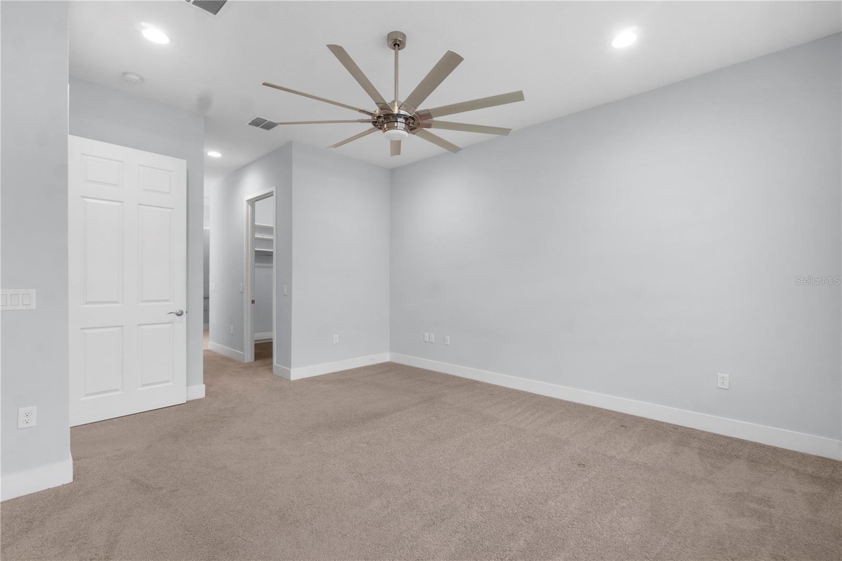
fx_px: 351
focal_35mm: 15
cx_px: 421
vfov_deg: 77.3
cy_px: 280
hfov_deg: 100.4
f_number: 9
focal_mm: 10
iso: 100
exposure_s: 1/2.5
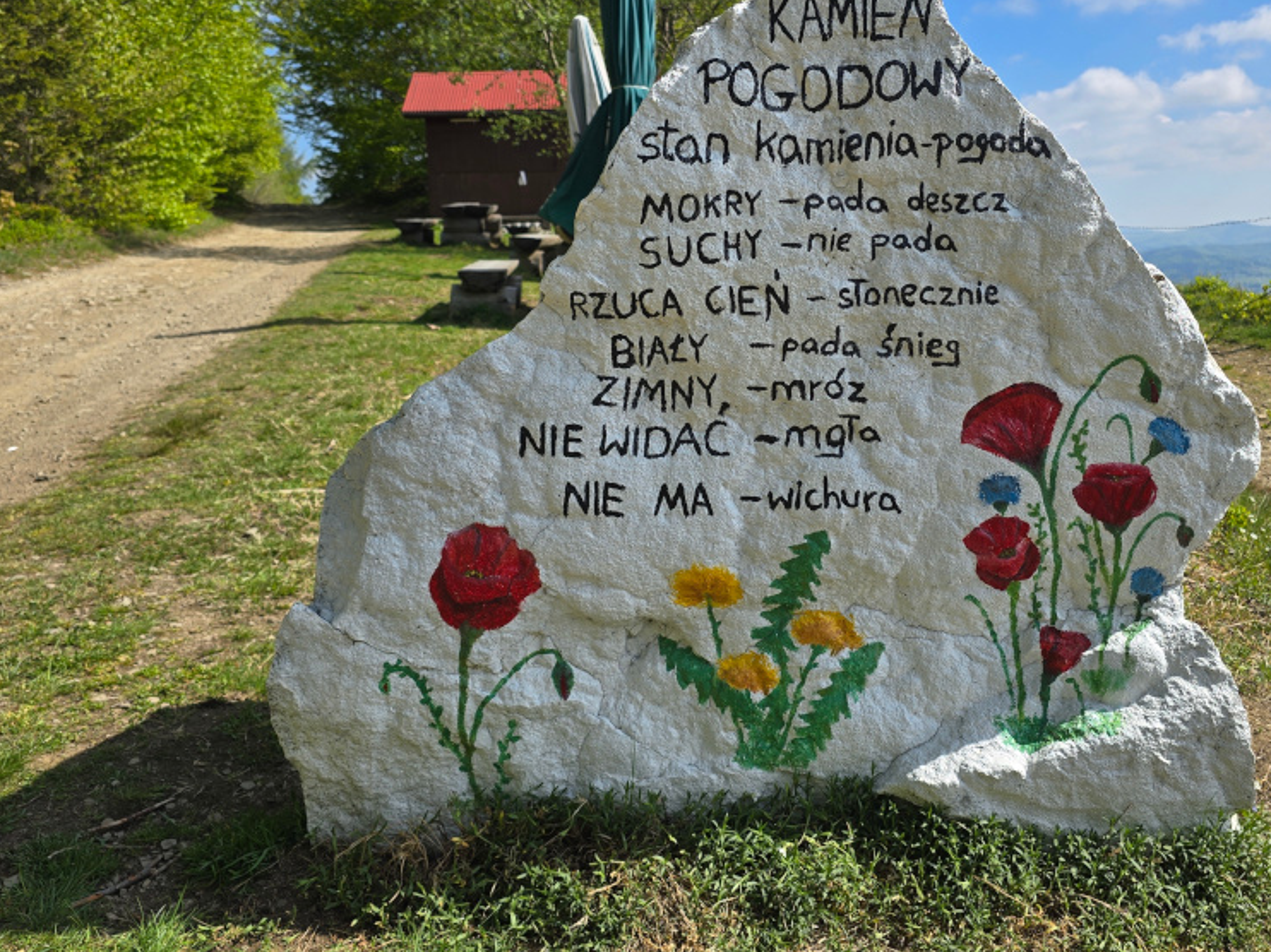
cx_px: 701
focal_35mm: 31
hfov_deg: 58.2
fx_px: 1138
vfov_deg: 44.9
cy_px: 334
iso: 12
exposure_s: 1/887
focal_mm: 6.3
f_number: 1.7
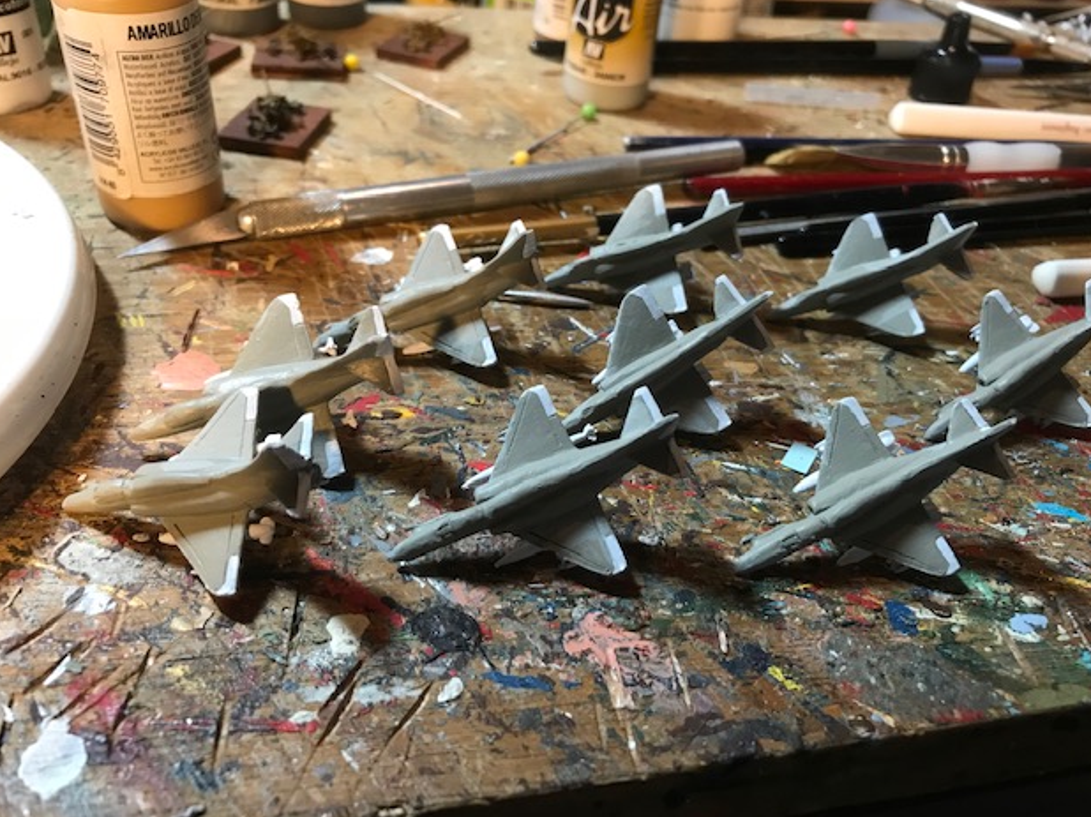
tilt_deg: -38.7
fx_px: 914
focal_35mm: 29
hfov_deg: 61.7
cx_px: 560
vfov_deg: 48.2
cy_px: 411
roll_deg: -8.4
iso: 50
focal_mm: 3.99
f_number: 1.8
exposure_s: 1/15
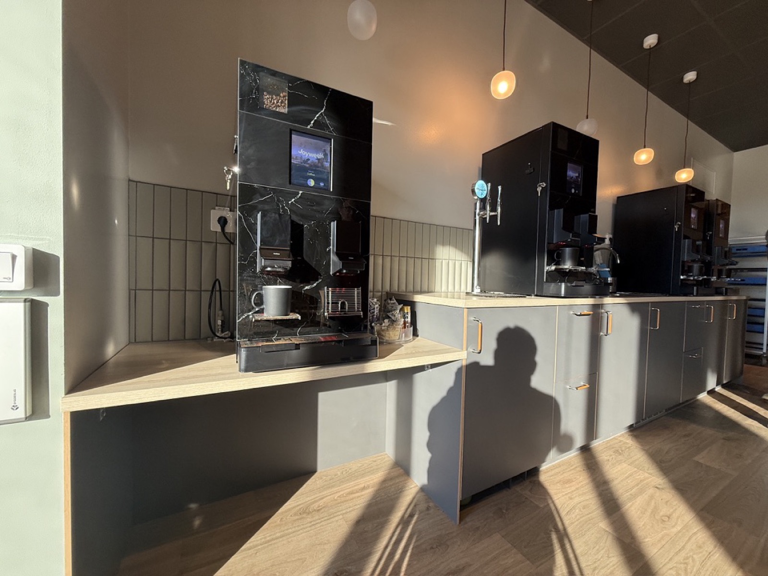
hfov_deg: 102.1
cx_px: 384
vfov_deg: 85.7
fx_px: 311
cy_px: 288
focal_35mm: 14
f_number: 2.2
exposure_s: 1/99
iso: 100
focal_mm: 2.22
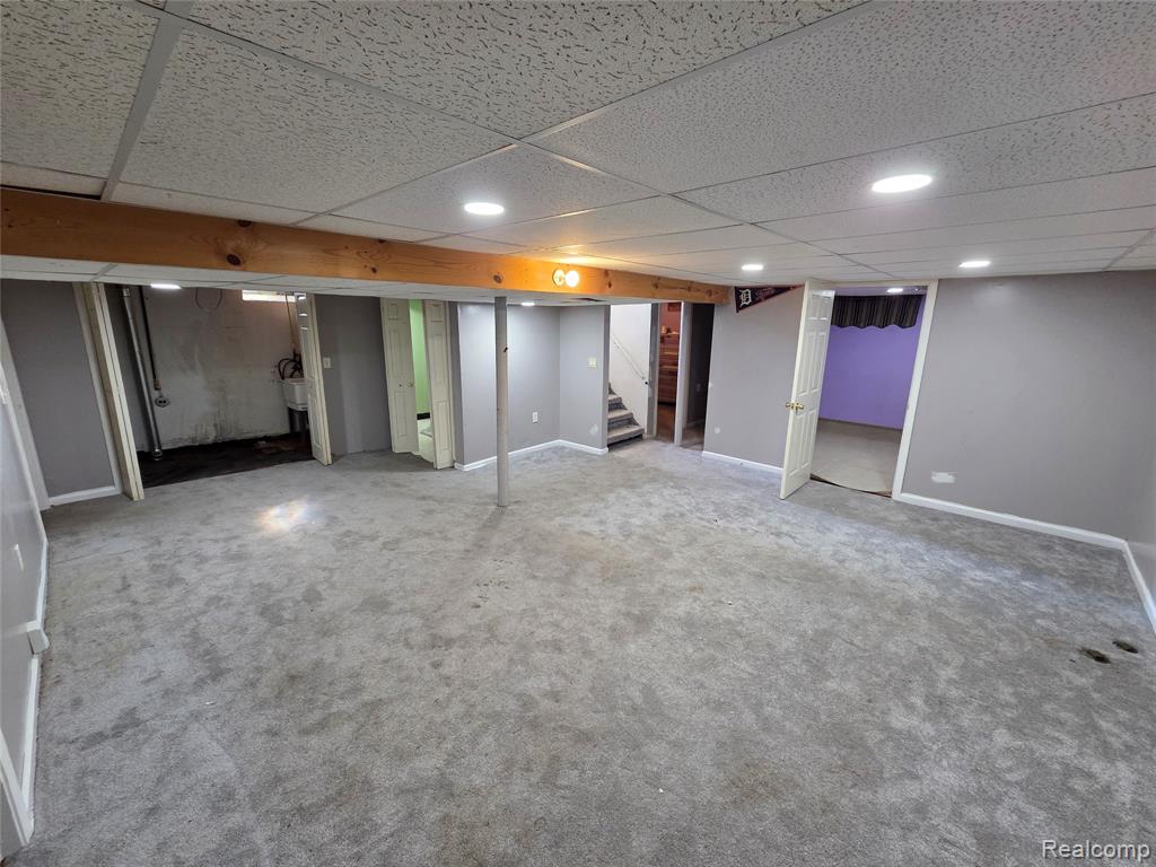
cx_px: 578
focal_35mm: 13
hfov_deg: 106.2
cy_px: 434
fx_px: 434
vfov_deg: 89.9
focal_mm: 2.2
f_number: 2.2
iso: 400
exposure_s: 1/60
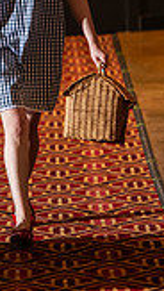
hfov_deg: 3.0
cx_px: -29
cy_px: -37
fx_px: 3123
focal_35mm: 405
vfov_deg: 5.3
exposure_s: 1/250
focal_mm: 140
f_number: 3.2
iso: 2500
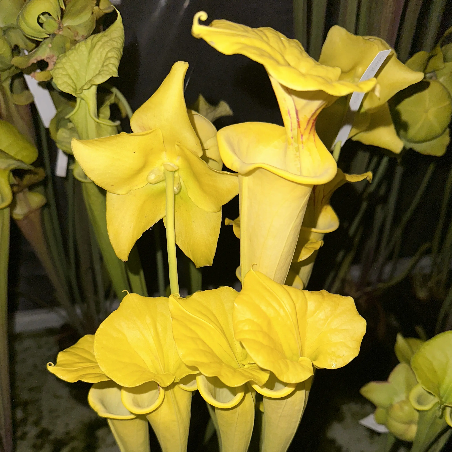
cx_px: 226
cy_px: 308
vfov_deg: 54.3
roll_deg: +1.7
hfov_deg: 55.6
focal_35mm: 29
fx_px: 428
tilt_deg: -38.1
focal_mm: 6.86
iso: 50
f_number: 1.78
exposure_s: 1/4
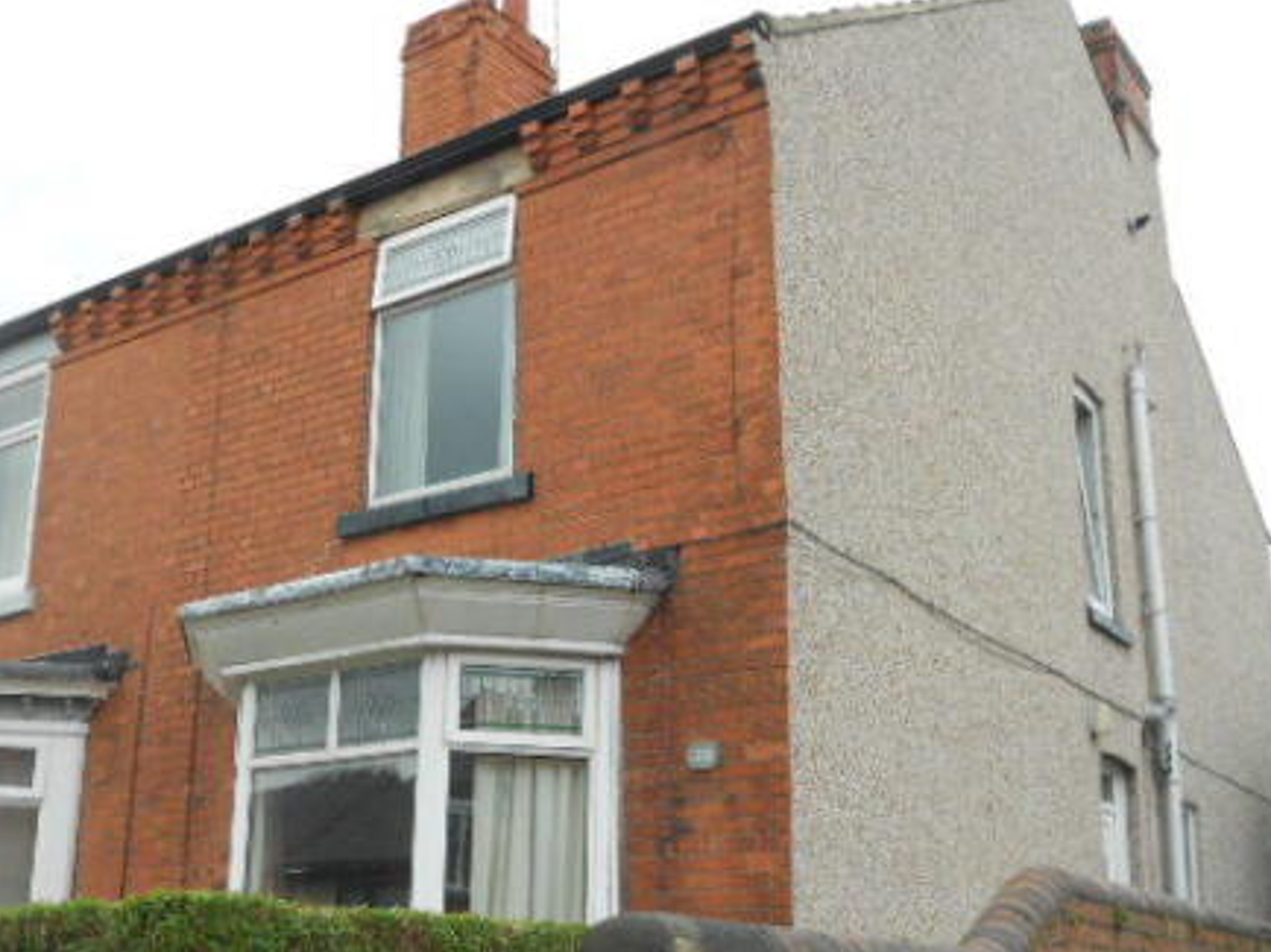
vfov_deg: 33.4
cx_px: 499
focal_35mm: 43
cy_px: 590
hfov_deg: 43.6
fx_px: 1578
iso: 80
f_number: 3.6
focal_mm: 5.8
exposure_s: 1/250
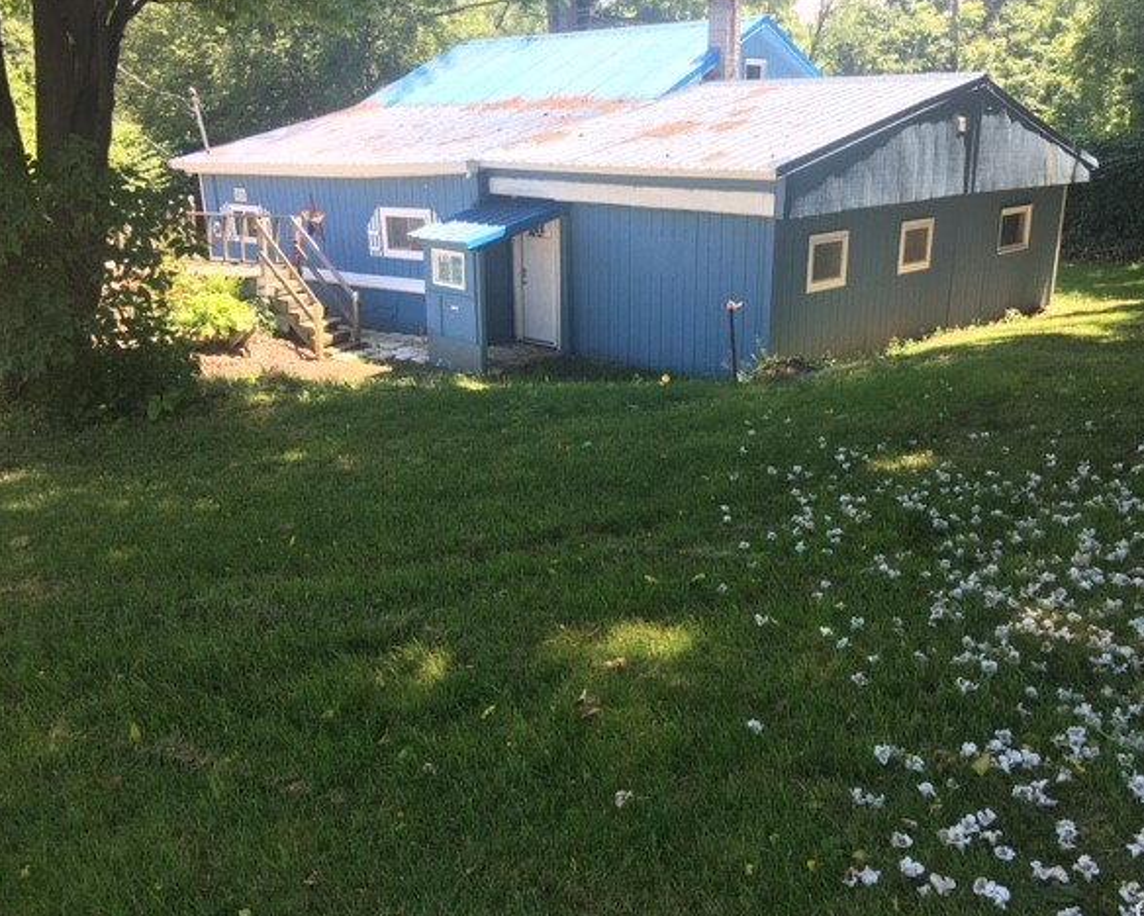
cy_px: 462
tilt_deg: -16.4
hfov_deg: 57.1
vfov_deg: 47.2
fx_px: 1050
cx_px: 594
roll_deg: +1.3
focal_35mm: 31
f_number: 2.2
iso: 25
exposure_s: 1/176
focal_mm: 4.15
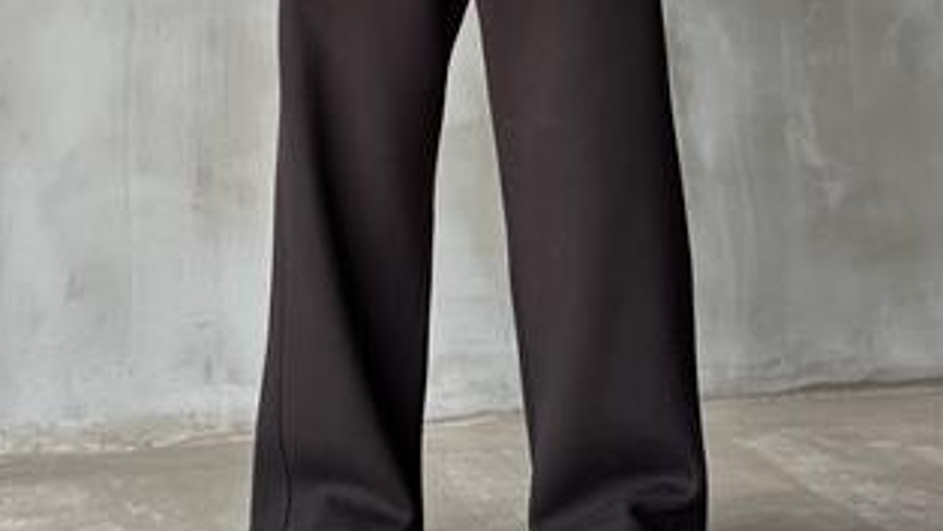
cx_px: 468
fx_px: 1776
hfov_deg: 29.7
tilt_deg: +2.4
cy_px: 33
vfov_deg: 16.7
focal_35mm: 71
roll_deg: -0.7
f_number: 1.78
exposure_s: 1/60
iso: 160
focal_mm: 6.86
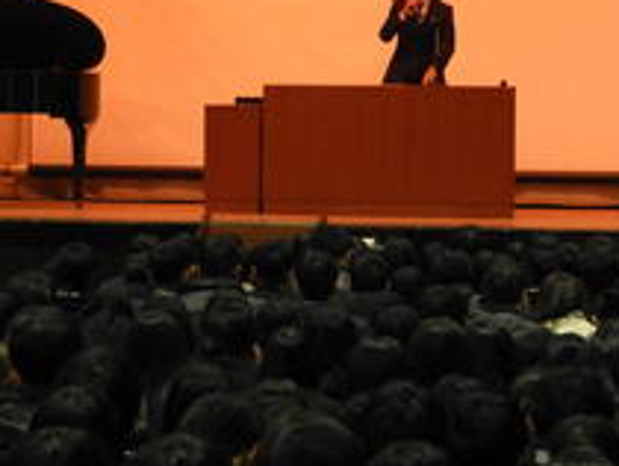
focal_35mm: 257
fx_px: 4601
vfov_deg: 5.8
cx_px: 351
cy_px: 94
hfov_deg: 7.7
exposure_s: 1/30
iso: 400
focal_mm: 24.2
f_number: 5
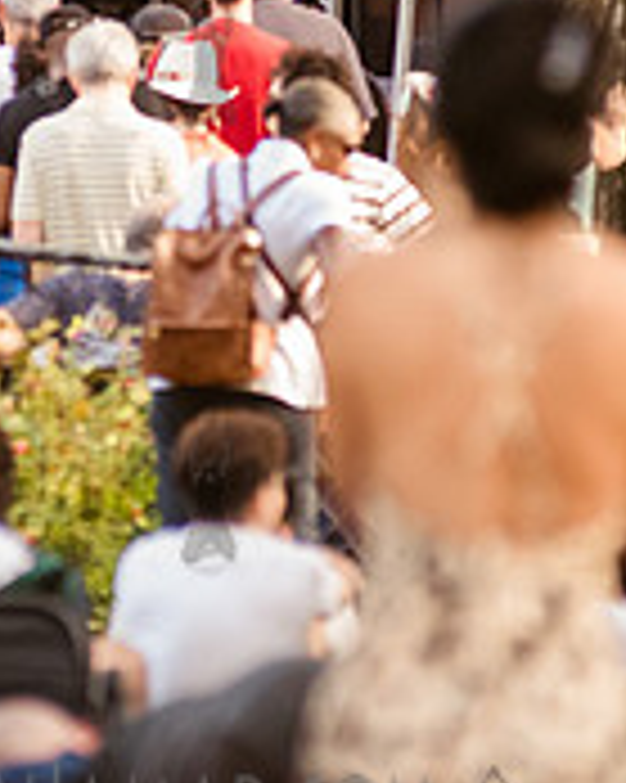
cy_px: 47
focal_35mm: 662
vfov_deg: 2.9
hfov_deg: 2.3
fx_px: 15345
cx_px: 207
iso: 2500
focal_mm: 200
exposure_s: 1/500
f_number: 4
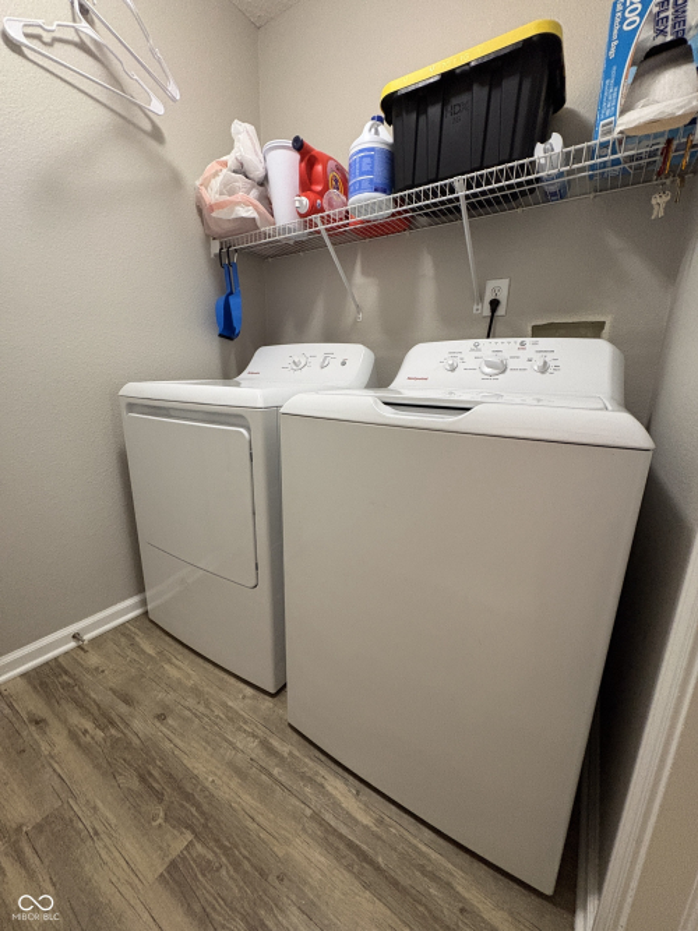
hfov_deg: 85.7
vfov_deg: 102.1
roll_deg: -1.4
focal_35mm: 14
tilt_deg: -12.7
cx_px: 349
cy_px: 466
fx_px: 377
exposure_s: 1/60
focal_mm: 2.22
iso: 500
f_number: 2.2
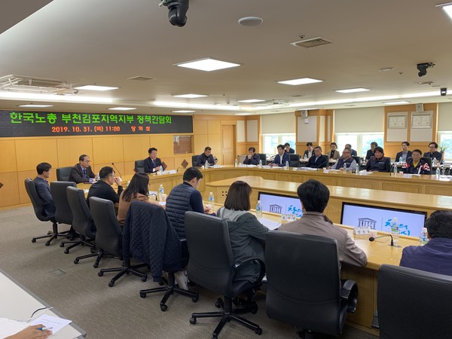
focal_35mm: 26
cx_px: 226
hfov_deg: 67.3
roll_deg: +1.5
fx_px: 339
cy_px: 170
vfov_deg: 53.1
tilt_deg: -6.2
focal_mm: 4.25
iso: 64
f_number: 1.8
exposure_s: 1/60
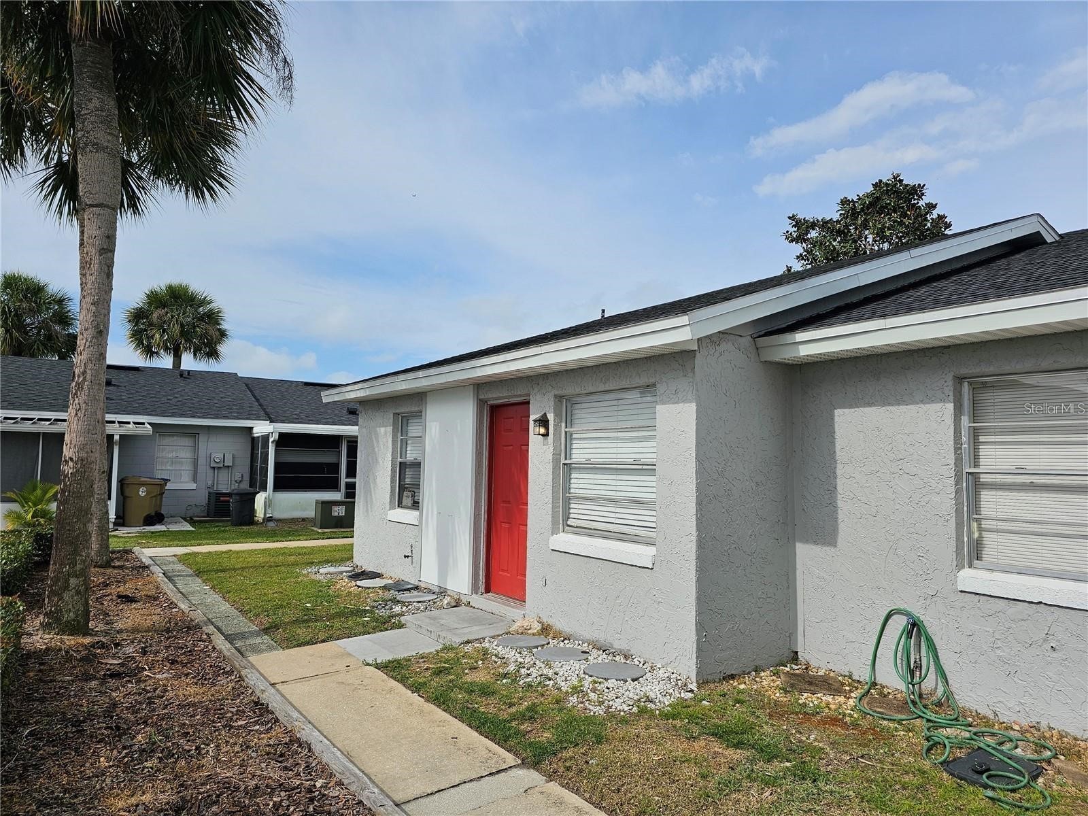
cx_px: 544
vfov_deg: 58.9
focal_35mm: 23
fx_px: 723
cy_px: 408
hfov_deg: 73.9
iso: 16
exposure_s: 1/2000
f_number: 1.7
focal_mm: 6.3
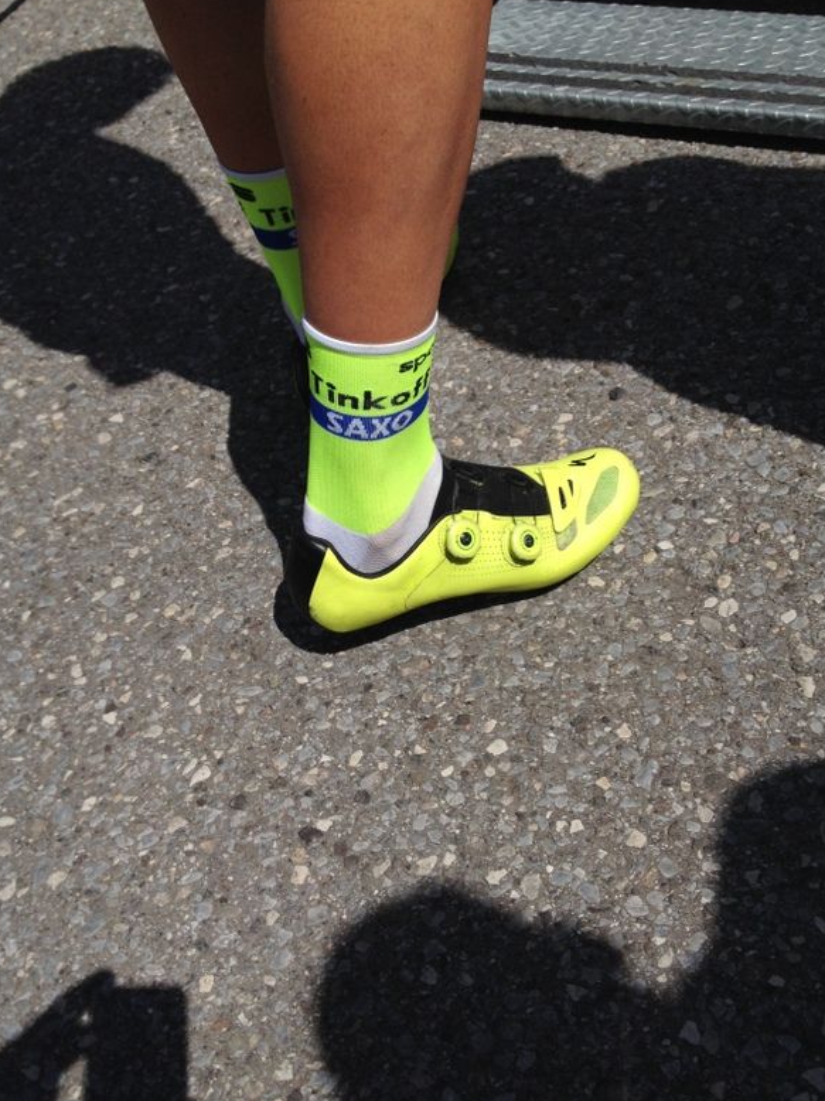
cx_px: 417
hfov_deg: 39.6
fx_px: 1145
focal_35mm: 36
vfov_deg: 51.4
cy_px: 550
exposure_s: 1/3953
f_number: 2.4
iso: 50
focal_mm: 4.28
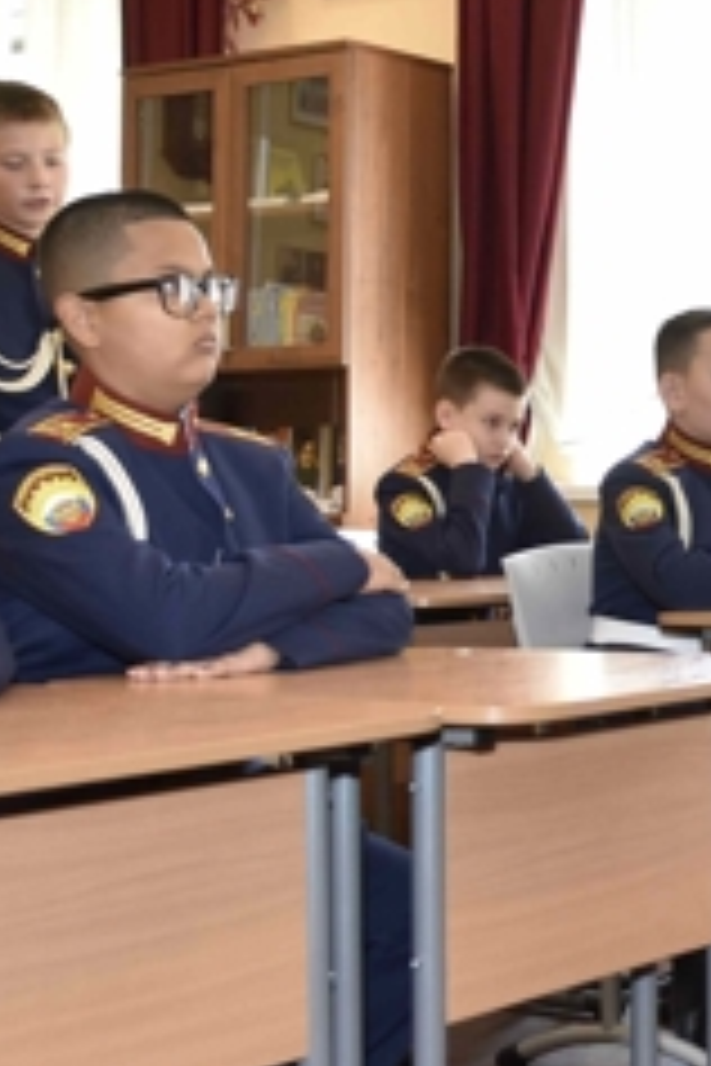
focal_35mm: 81
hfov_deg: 15.8
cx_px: 1004
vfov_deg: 25.2
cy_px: 522
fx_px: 2387
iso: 640
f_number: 2.8
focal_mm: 17
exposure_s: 1/160
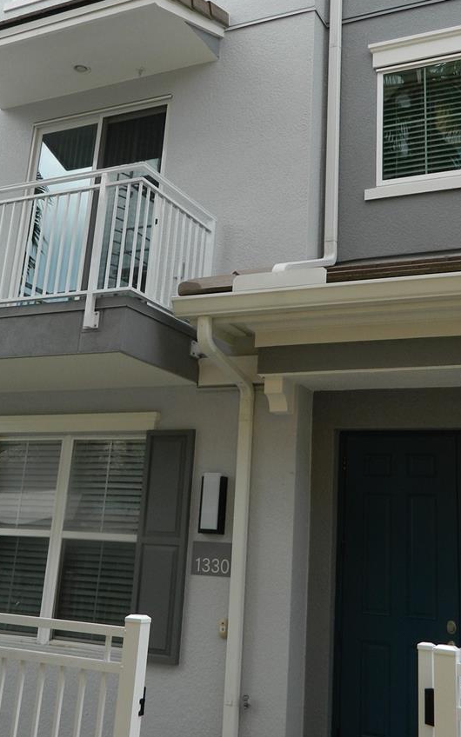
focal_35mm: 42
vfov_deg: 46.6
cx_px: 232
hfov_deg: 30.5
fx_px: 844
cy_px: 262
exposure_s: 1/320
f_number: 3.2
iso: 80
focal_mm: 5.1
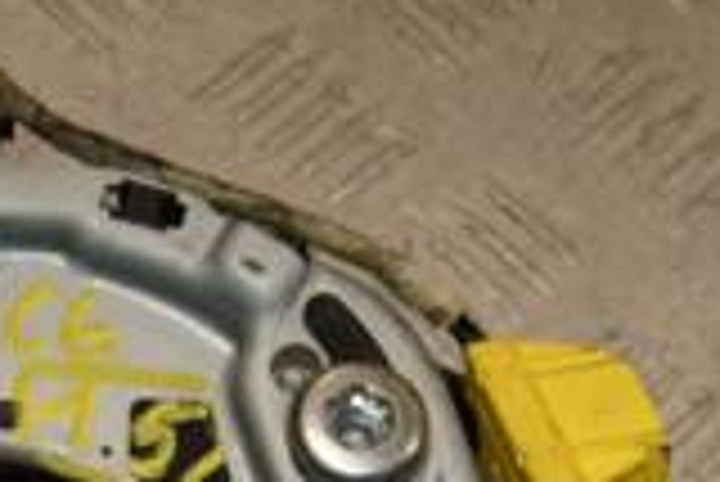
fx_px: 2923
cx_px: 76
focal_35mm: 146
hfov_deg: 13.9
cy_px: 770
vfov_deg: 9.1
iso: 800
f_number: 9
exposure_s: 1/200
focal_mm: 26
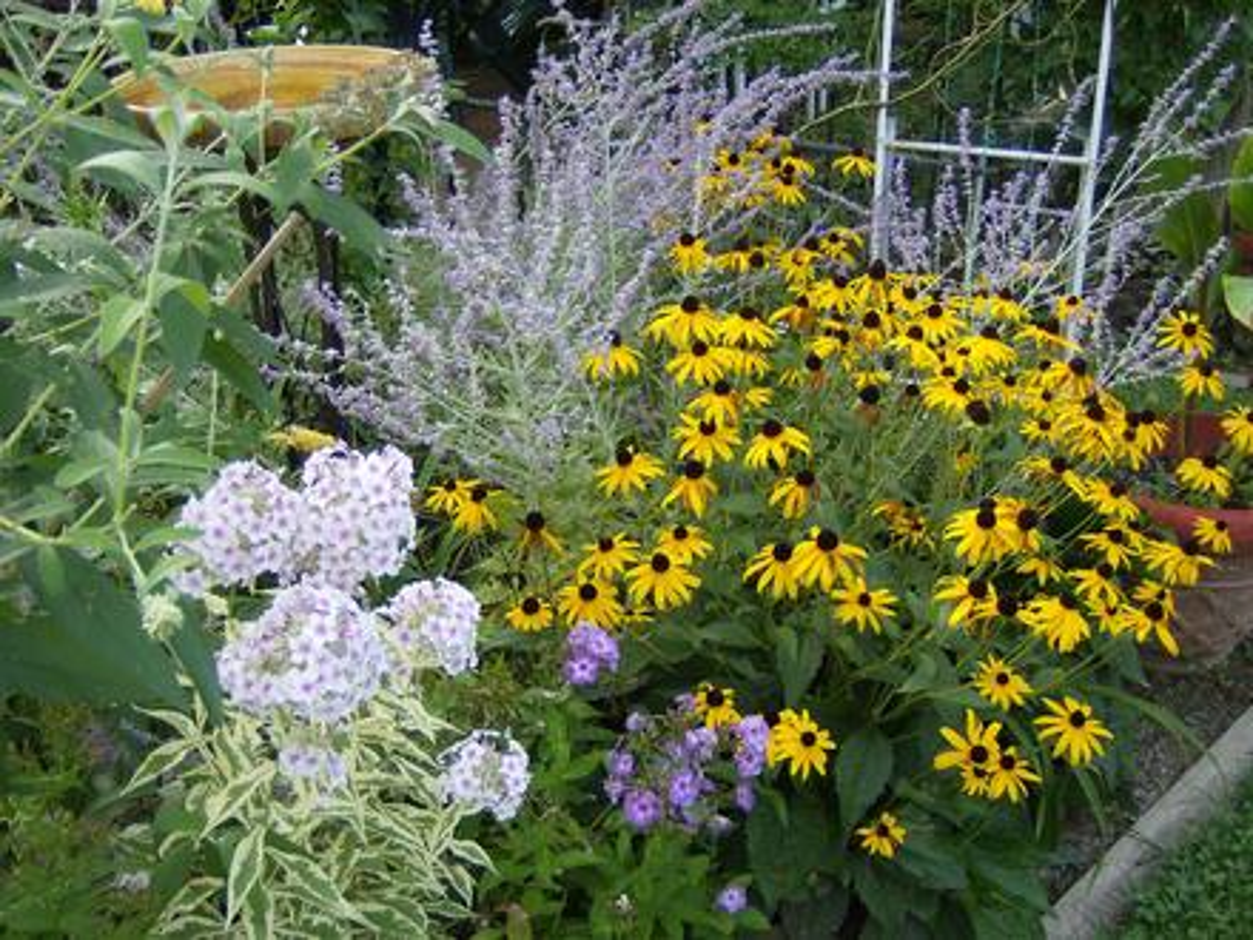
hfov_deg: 51.4
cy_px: 470
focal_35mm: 36
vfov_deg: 39.7
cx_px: 626
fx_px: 1303
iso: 100
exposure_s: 1/96.6
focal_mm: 6
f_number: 2.8
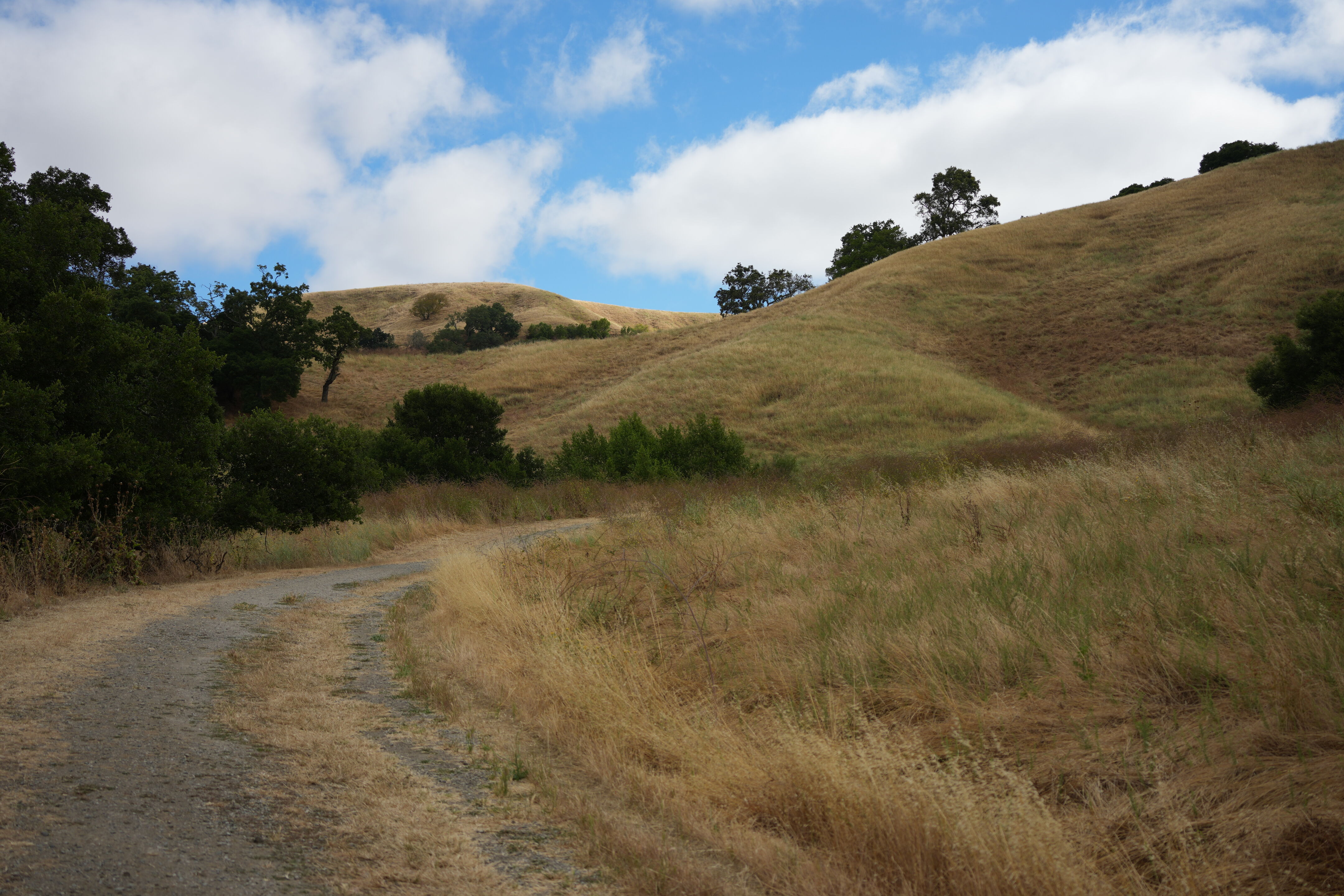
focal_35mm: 50
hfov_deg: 39.6
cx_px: 672
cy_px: 448
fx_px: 1867
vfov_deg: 27.0
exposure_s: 1/800
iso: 125
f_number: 4.5
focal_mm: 50
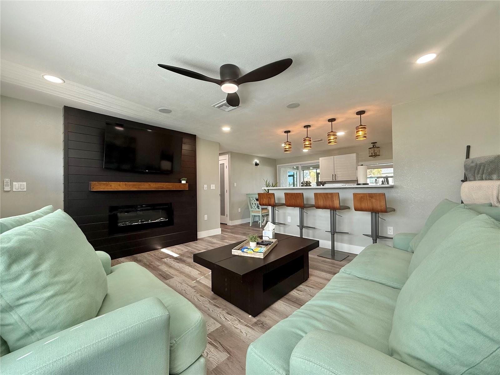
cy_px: 188
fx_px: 202
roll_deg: +0.6
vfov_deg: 85.7
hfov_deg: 102.1
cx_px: 250
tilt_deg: +0.8
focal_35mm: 14
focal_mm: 2.22
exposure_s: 1/120
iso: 125
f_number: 2.2
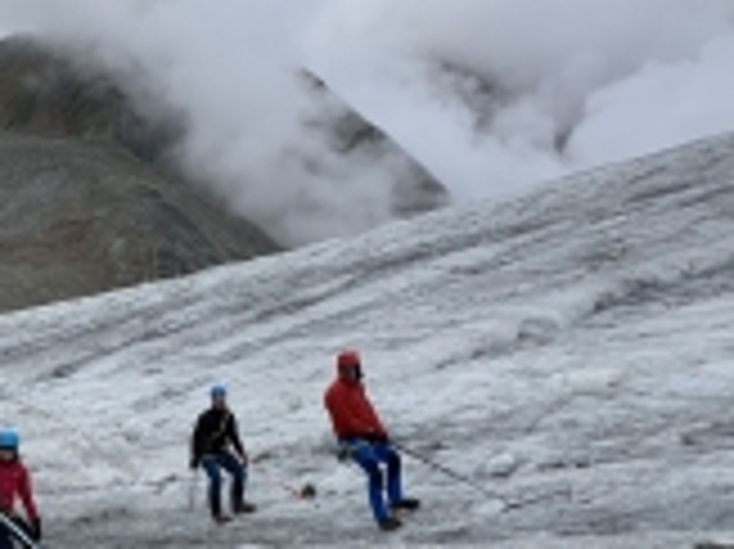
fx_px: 1187
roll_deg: -2.2
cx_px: -41
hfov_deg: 31.2
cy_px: 380
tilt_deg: -9.8
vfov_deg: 25.9
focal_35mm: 56
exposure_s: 1/2160
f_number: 1.8
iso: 25
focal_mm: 4.25
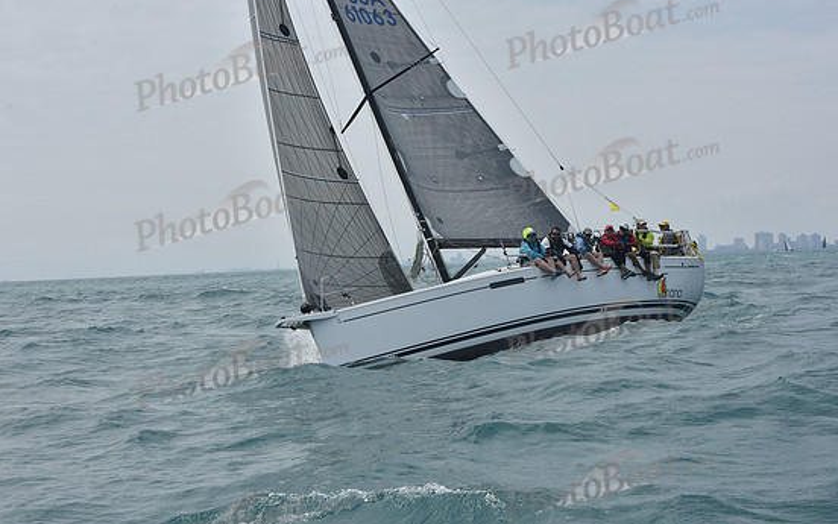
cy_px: 270
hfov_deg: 27.5
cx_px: 428
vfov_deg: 17.4
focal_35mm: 75
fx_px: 1713
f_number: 11
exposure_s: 1/800
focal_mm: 70
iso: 250
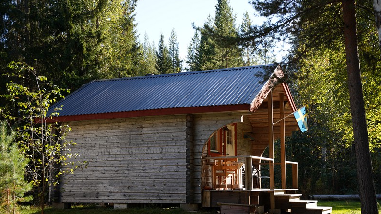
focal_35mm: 58
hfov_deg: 36.2
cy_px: 121
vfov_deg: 20.8
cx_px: 190
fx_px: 583
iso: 100
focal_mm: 54.7
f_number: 2.8
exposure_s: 1/400
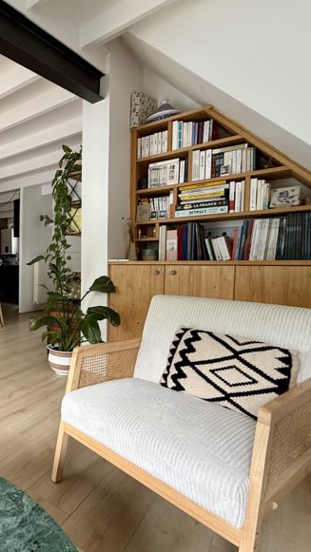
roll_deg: +0.4
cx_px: -18
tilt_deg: +0.0
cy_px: 277
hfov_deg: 43.6
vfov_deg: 83.8
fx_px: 308
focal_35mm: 21
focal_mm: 2.22
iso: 200
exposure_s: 1/99
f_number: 2.2
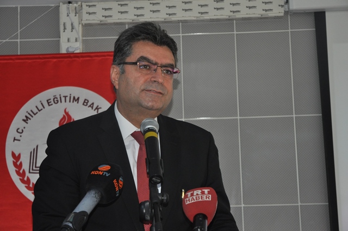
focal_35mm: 90
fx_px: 869
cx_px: 174
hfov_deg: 22.6
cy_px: 116
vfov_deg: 15.1
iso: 800
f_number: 4.5
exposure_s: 1/60
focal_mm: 60
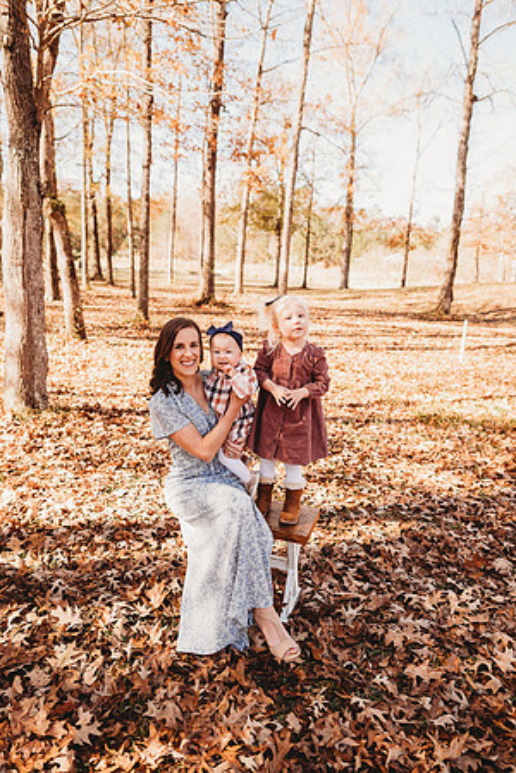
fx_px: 516
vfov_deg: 73.7
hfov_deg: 53.1
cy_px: 386
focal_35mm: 24
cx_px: 258
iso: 100
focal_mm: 24
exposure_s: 1/200
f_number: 2.8
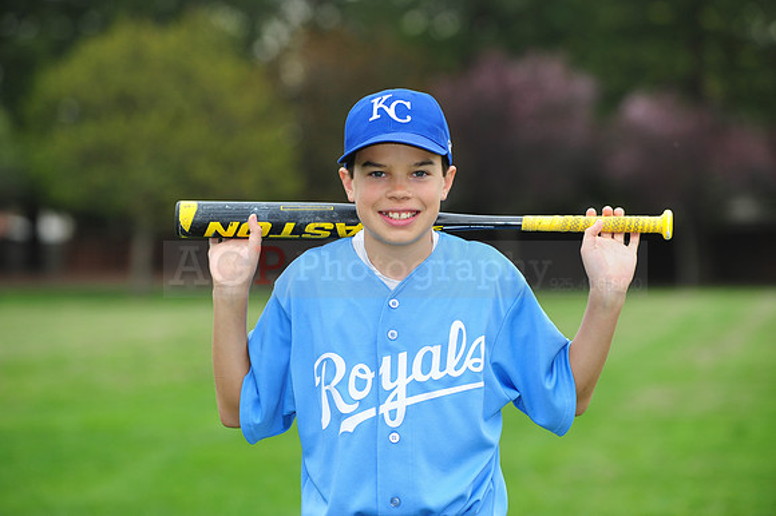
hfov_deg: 12.5
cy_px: 258
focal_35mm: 165
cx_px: 388
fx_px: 3555
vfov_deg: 8.3
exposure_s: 1/500
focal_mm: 165
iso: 400
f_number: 5
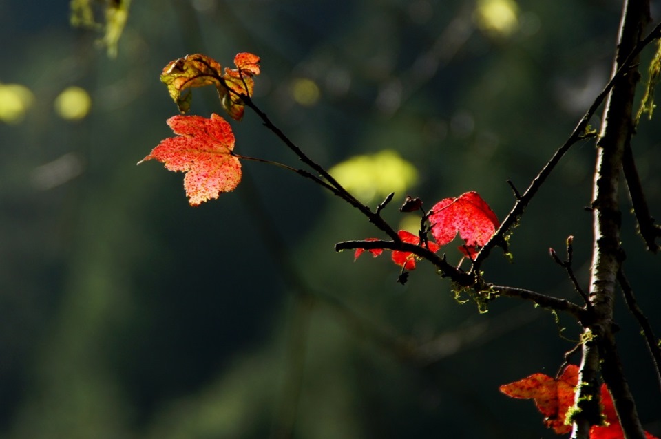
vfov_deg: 5.1
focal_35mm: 270
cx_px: 330
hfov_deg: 7.6
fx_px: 4952
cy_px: 220
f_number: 6.3
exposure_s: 1/400
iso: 200
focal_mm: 180
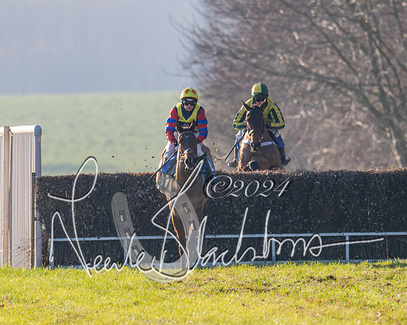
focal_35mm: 973
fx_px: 11722
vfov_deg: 1.6
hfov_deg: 2.0
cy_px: 152
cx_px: 176
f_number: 5
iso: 400
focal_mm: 400
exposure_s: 1/2000
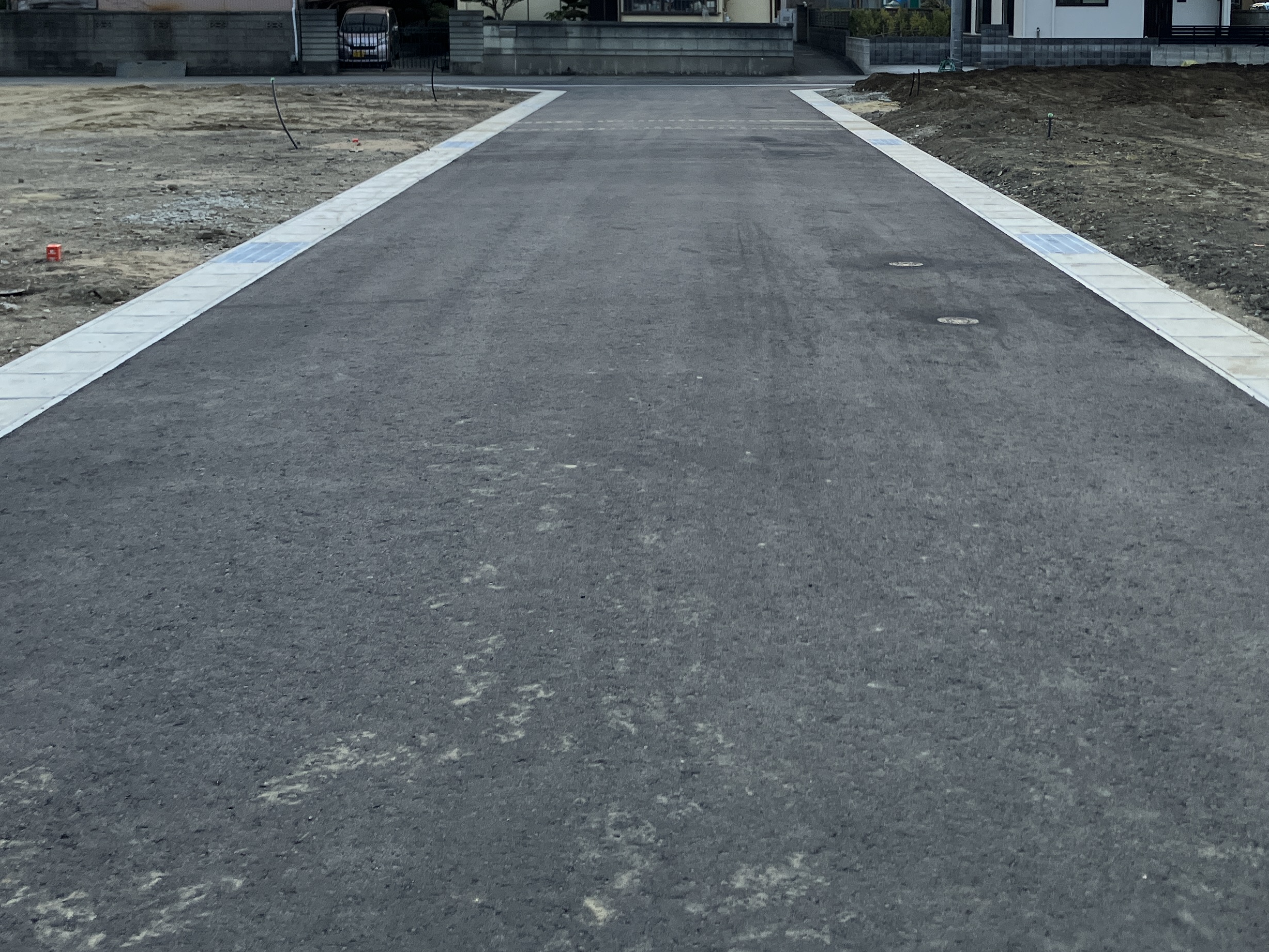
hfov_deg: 40.8
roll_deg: +0.7
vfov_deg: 30.8
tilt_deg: -4.9
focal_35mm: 46
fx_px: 1686
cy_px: 192
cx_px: 819
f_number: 1.8
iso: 50
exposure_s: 1/121
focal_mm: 3.99
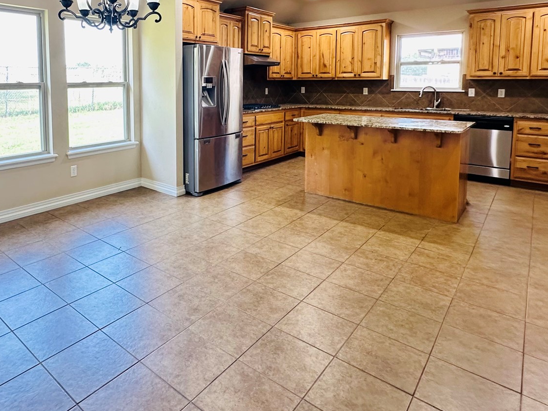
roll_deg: -0.1
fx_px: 380
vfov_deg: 54.5
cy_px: 110
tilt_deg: -4.8
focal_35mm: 24
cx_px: 183
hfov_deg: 69.6
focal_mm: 2.22
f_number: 2.2
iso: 250
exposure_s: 1/120
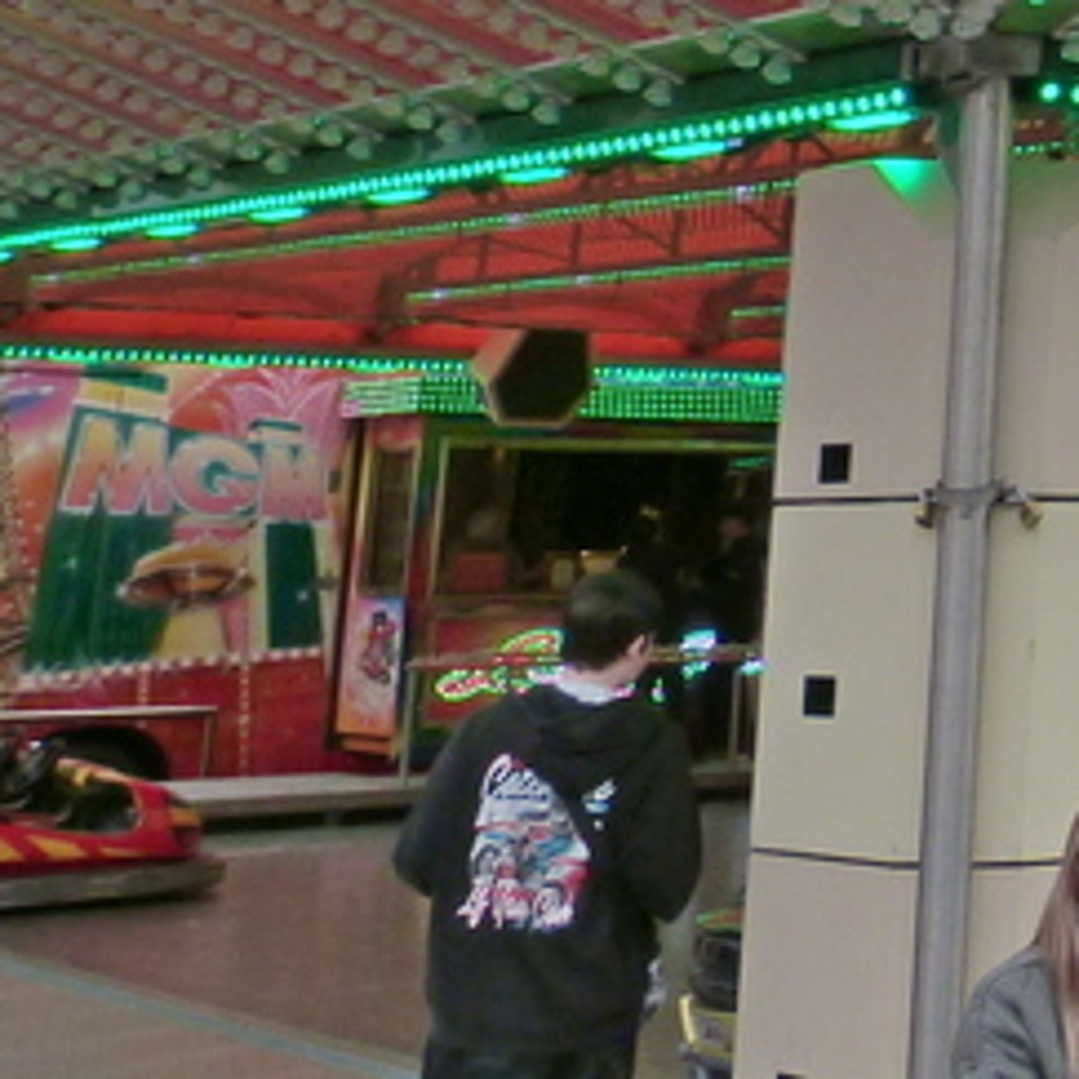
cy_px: -204
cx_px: 2083
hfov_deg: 15.6
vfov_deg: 18.2
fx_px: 3209
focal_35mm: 91
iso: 160
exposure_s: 1/250
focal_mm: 4.5
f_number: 5
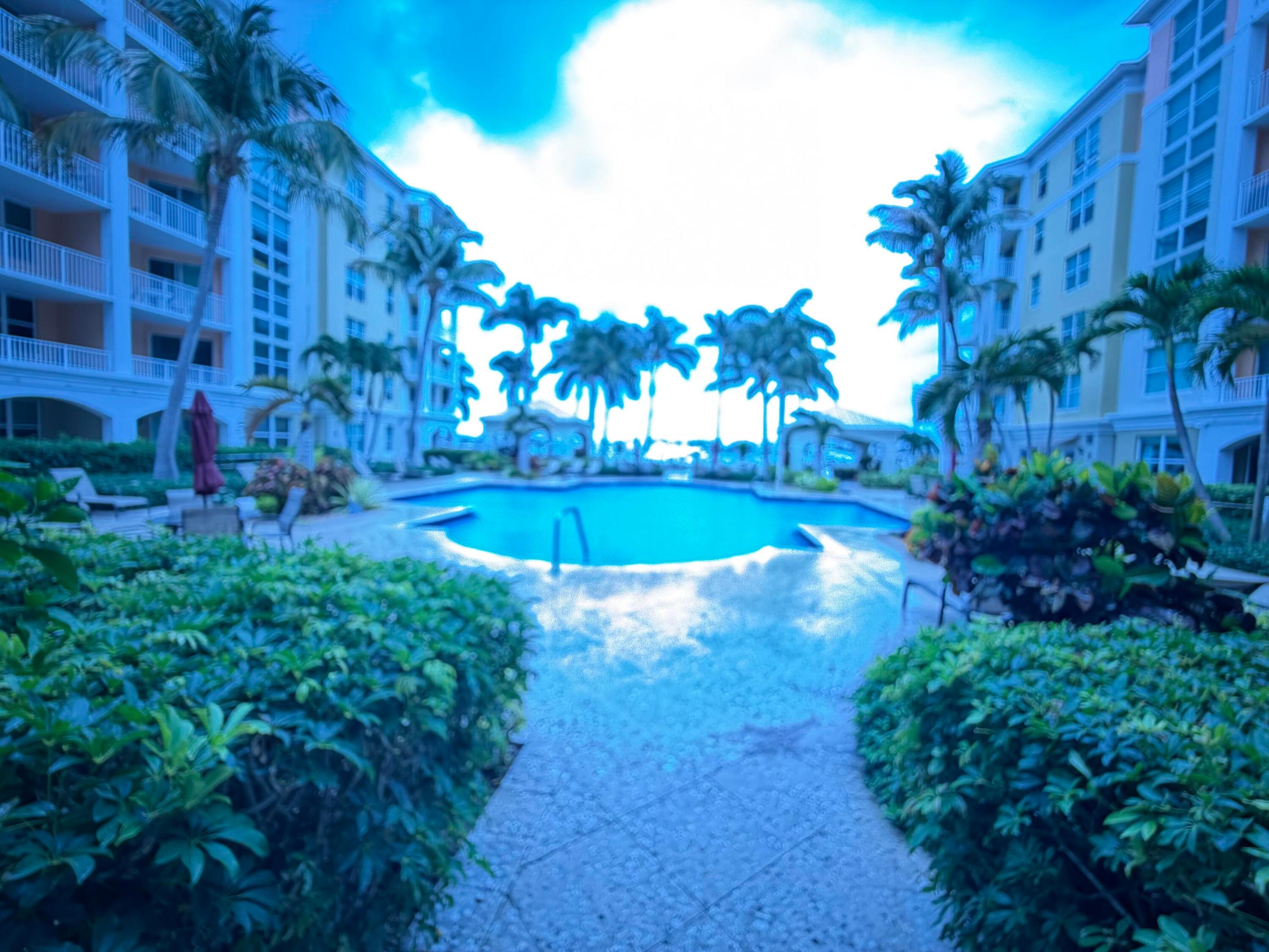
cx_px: 634
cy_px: 476
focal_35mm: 14
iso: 200
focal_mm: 2.22
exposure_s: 1/60
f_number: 2.2
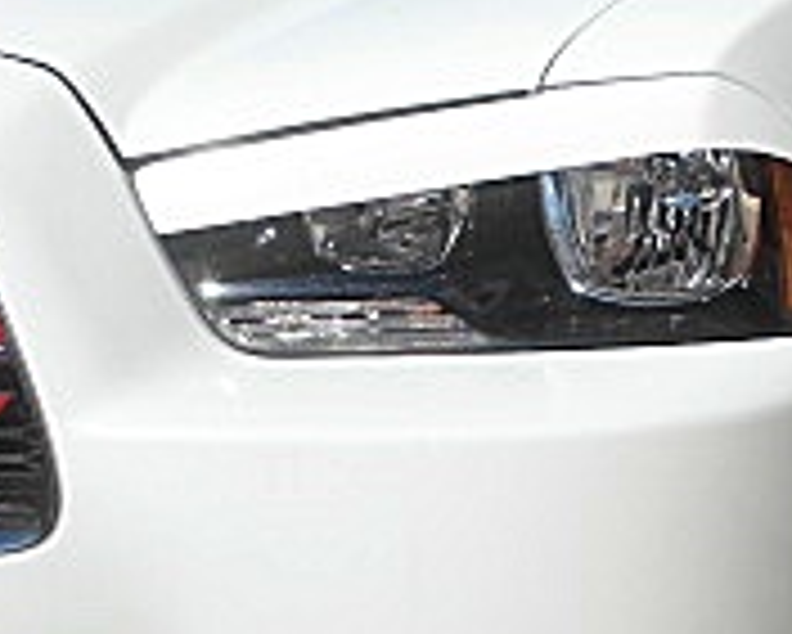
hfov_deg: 15.0
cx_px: 472
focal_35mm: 128
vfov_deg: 12.1
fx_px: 3002
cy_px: 423
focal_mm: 6.3
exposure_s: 1/200
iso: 50
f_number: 7.9
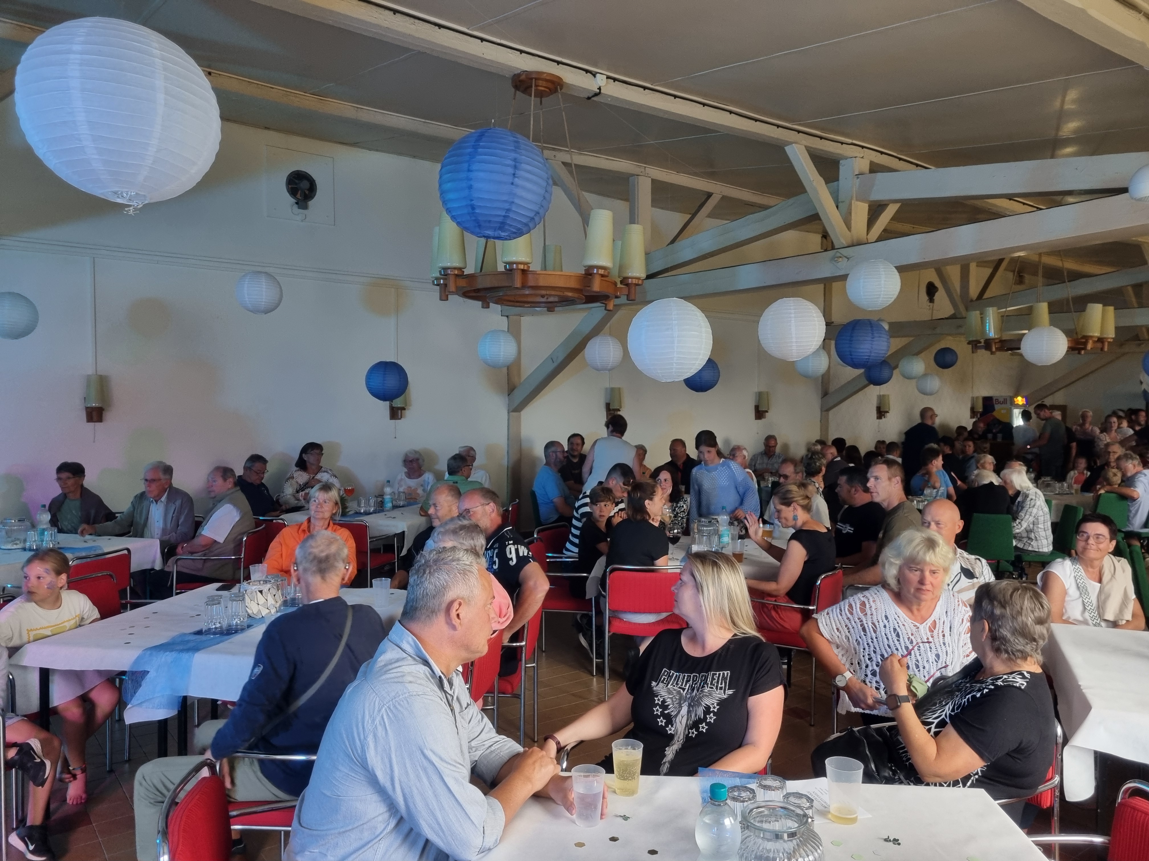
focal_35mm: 26
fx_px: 863
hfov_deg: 67.3
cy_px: 430
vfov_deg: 53.1
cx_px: 574
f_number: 1.8
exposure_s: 1/50
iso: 200
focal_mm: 5.4
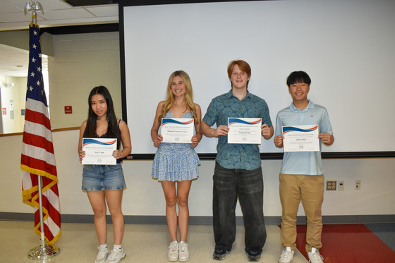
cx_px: 198
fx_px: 329
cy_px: 132
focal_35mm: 30
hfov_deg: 61.9
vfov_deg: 43.6
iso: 800
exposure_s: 1/100
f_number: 5
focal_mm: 20
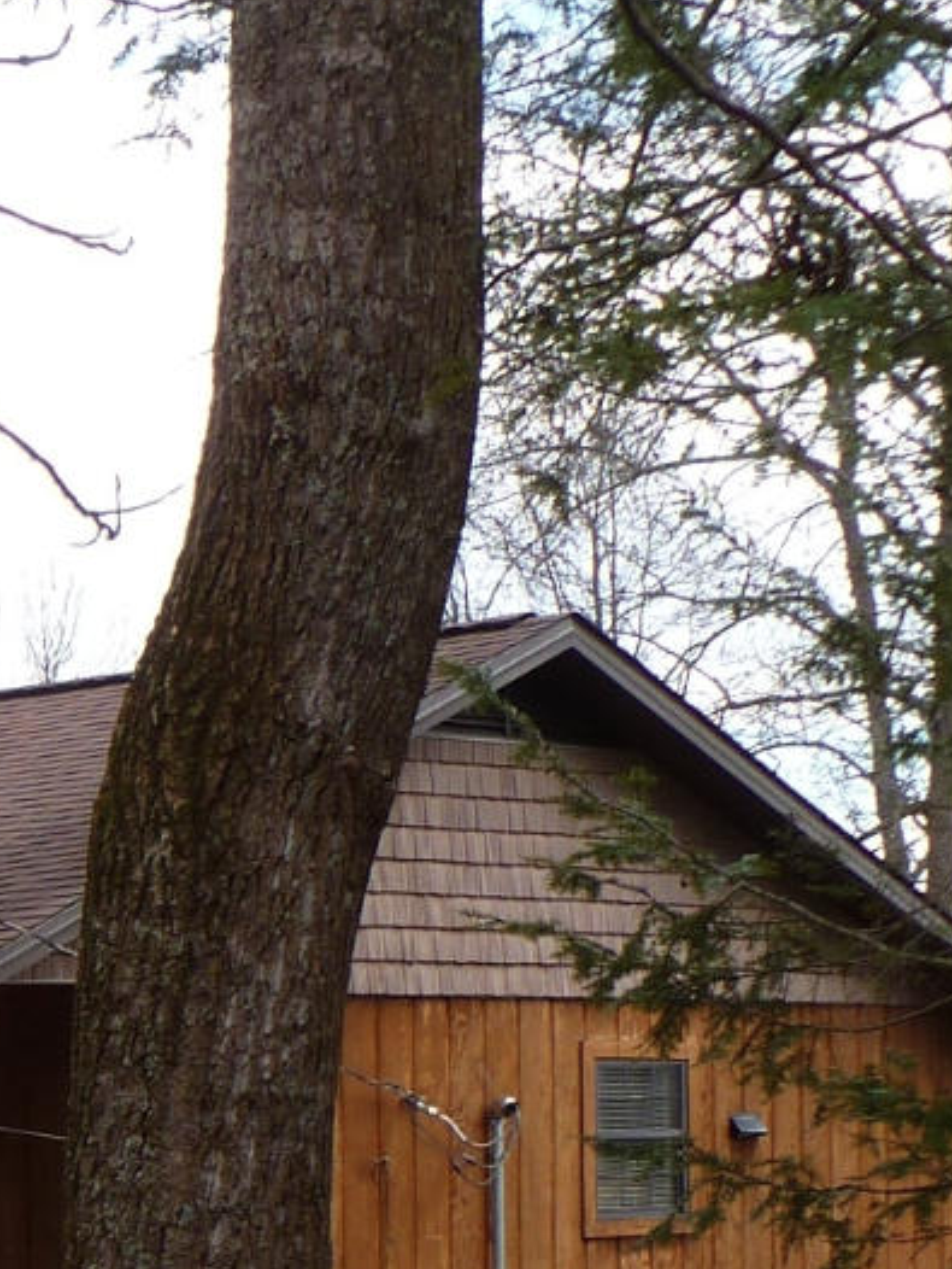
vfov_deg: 16.6
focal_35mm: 114
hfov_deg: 12.3
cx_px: -525
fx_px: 4177
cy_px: 1472
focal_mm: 5.4
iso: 80
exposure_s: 1/200
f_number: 3.4
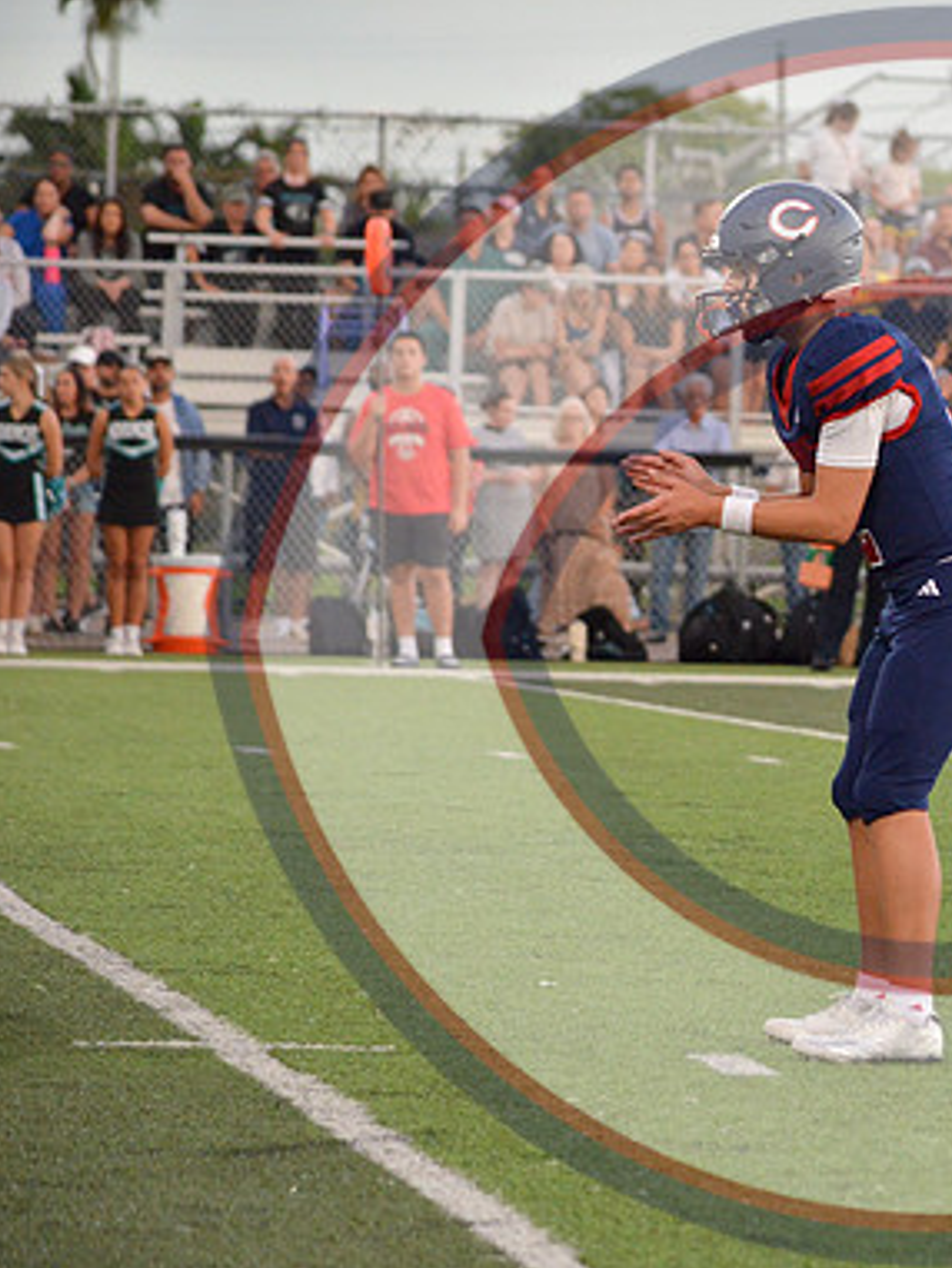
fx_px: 9639
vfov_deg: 7.5
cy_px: 636
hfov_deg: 5.6
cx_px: 932
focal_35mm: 263
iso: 2000
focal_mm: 120
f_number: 4.8
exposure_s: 1/500
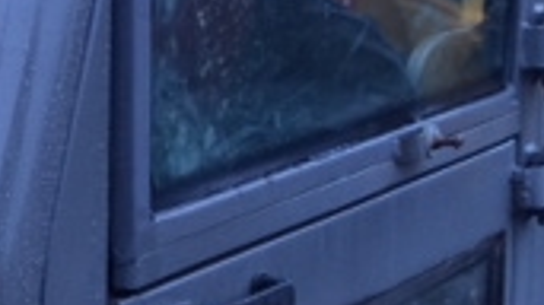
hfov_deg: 16.1
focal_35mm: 122
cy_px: 378
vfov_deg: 9.8
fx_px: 1759
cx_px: -264
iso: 50
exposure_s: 1/30
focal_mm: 4.12
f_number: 2.2
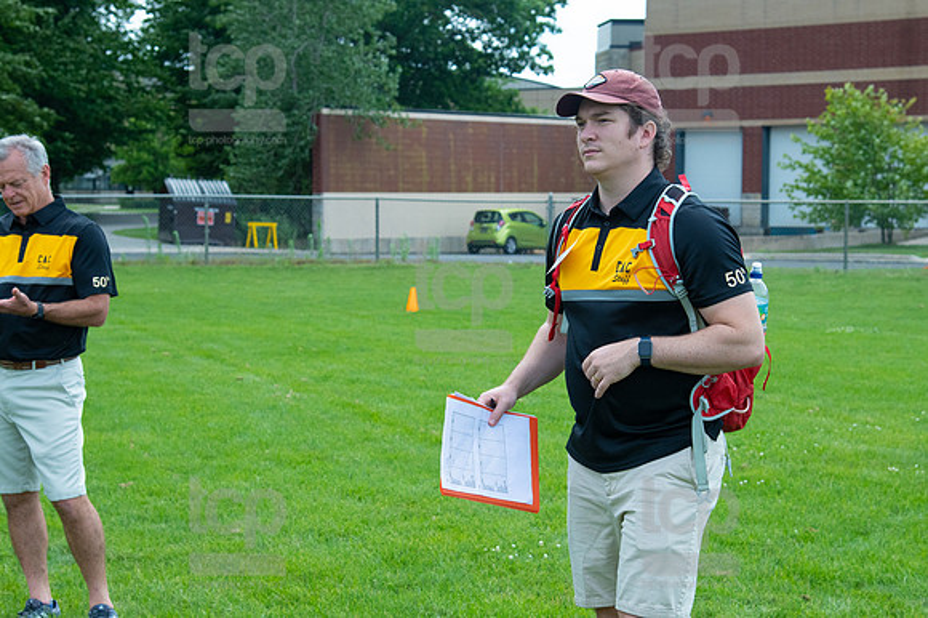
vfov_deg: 17.5
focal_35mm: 78
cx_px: 464
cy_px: 309
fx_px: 2009
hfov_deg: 26.0
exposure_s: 1/1250
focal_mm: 52
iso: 320
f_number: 5.6
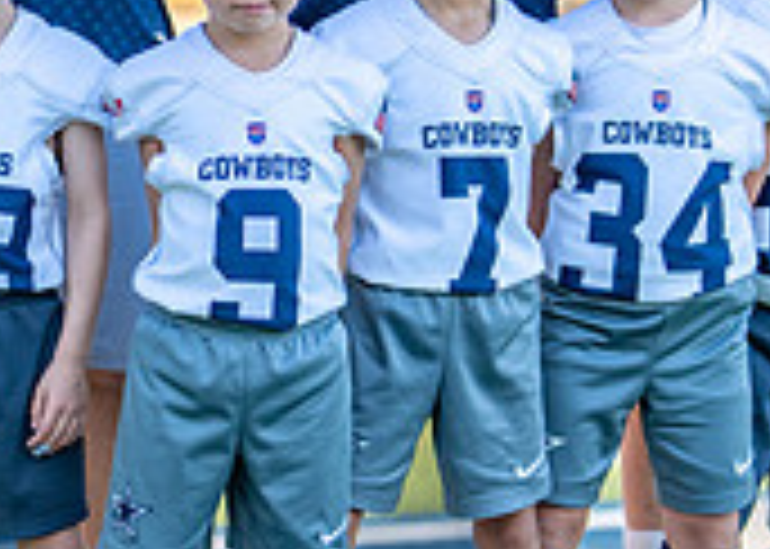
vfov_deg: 6.5
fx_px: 4809
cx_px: 349
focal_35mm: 220
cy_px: 207
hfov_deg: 9.2
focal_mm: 50
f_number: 1.2
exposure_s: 1/2000
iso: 100
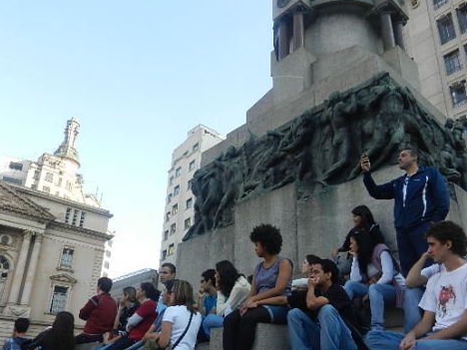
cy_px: 206
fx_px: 418
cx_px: 244
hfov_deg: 58.3
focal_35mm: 31
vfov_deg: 45.3
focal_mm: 4.5
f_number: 3.5
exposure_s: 1/320
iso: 160
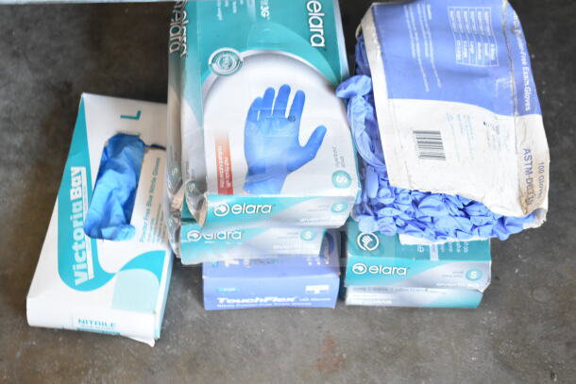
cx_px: 288
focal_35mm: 57
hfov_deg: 35.0
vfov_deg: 23.8
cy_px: 192
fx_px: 912
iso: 2000
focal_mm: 38
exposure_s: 1/60
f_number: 4.8
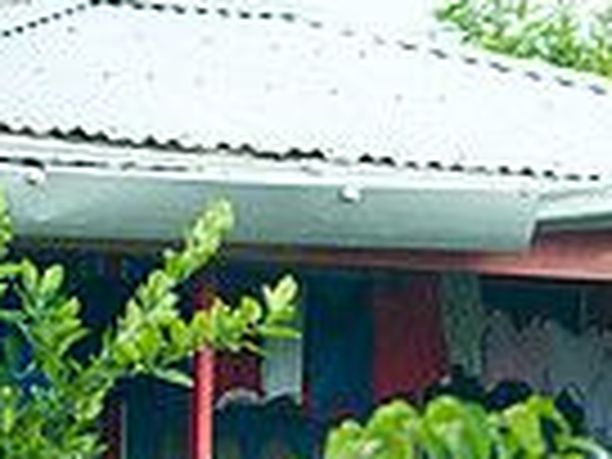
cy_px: 747
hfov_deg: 5.9
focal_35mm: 328
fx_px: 5799
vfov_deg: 4.5
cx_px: 1066
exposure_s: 1/250
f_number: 3.3
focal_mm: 80
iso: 800
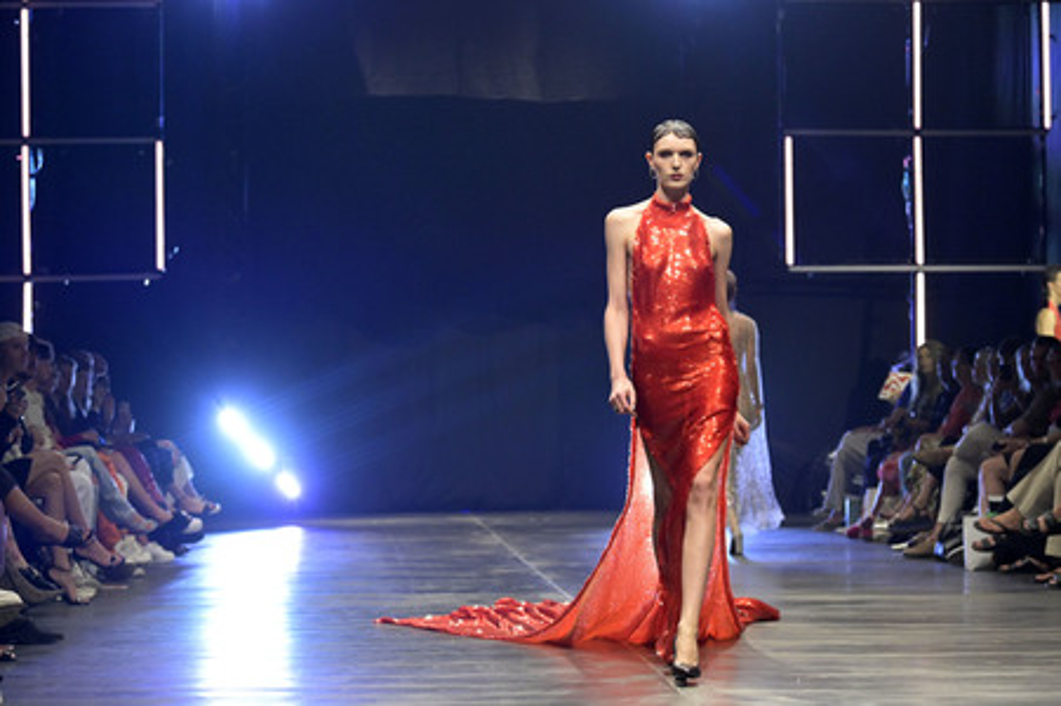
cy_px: 353
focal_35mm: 110
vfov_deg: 12.4
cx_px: 530
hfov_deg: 18.6
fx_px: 3239
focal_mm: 110
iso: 8000
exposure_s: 1/500
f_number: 5.6
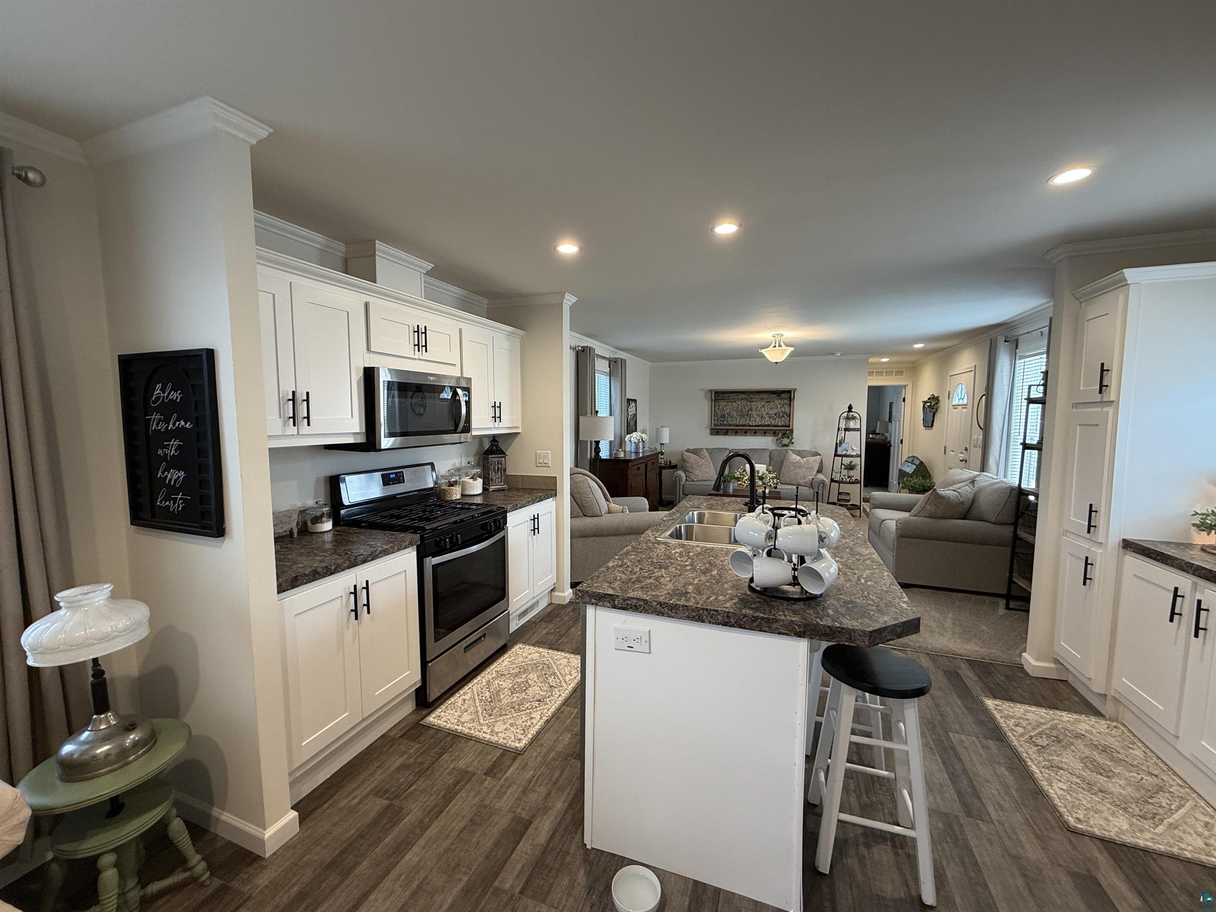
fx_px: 492
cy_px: 456
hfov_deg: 102.1
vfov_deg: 85.7
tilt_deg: -4.9
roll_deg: -0.5
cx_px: 608
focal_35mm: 14
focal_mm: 2.22
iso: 250
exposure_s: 1/60
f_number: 2.2
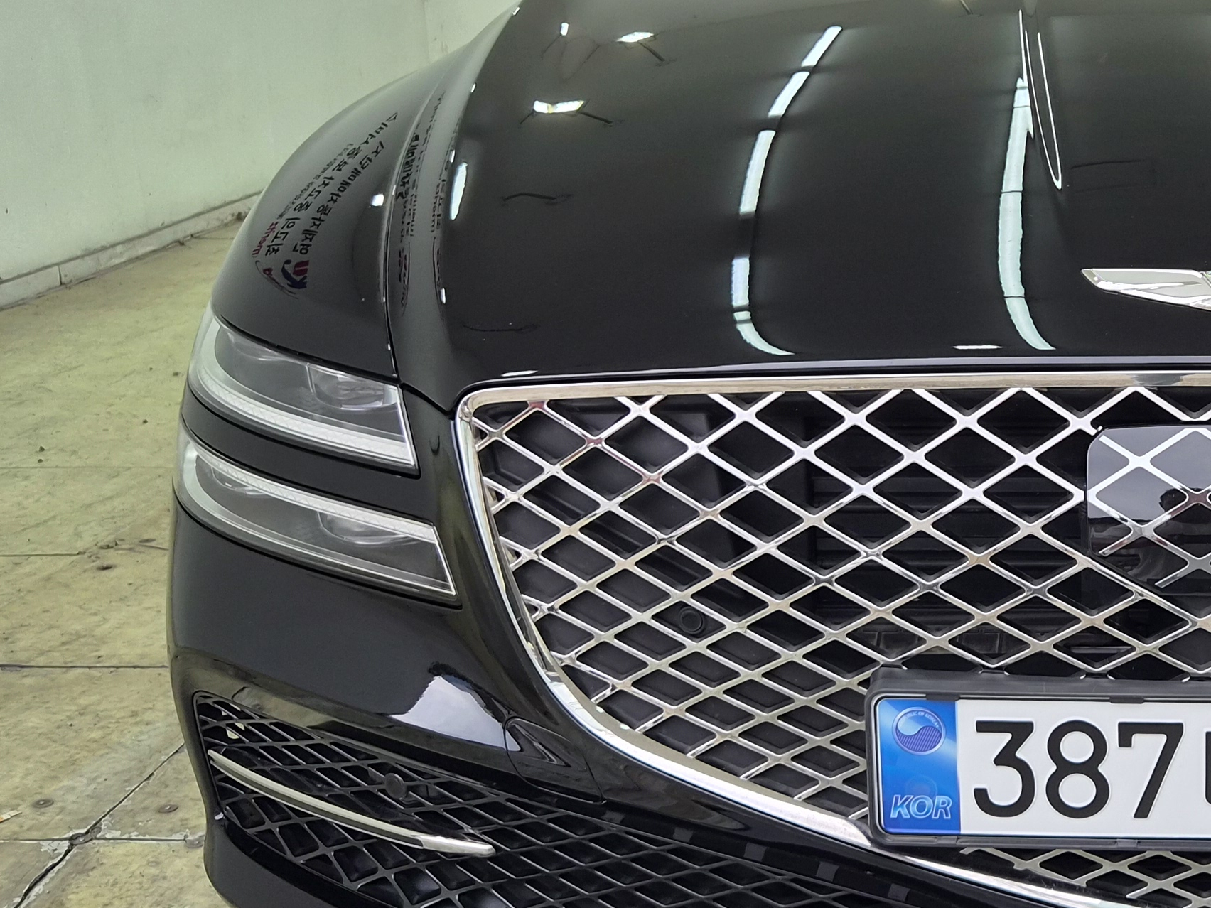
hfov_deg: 33.2
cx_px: 1143
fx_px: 1889
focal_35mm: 54
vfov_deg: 27.0
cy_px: 348
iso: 16
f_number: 1.8
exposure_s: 1/120
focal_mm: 5.4
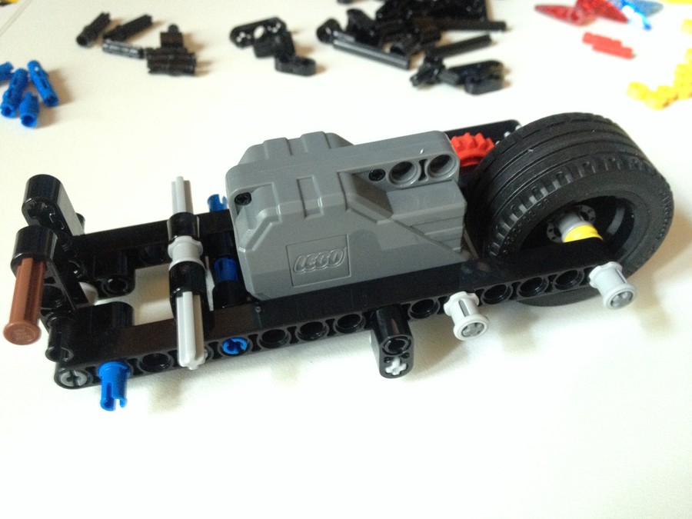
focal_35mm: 35
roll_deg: -2.7
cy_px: 260
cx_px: 346
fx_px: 700
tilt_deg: -43.2
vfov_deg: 40.7
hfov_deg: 52.6
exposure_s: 1/20
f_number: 2.4
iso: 320
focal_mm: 4.28
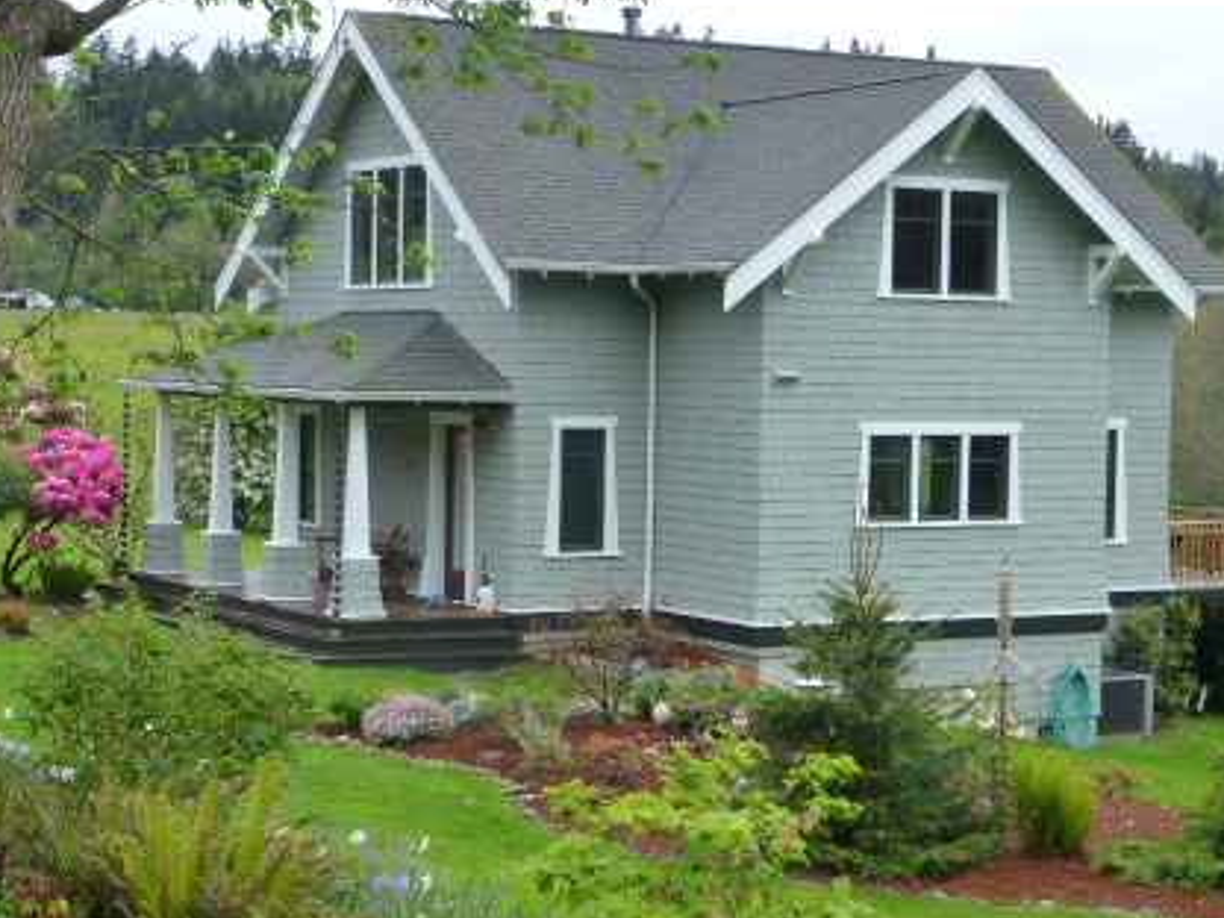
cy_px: 477
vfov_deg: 17.8
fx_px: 2935
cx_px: 688
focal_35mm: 83
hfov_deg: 23.5
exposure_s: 1/160
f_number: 4.6
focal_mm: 9.7
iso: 160
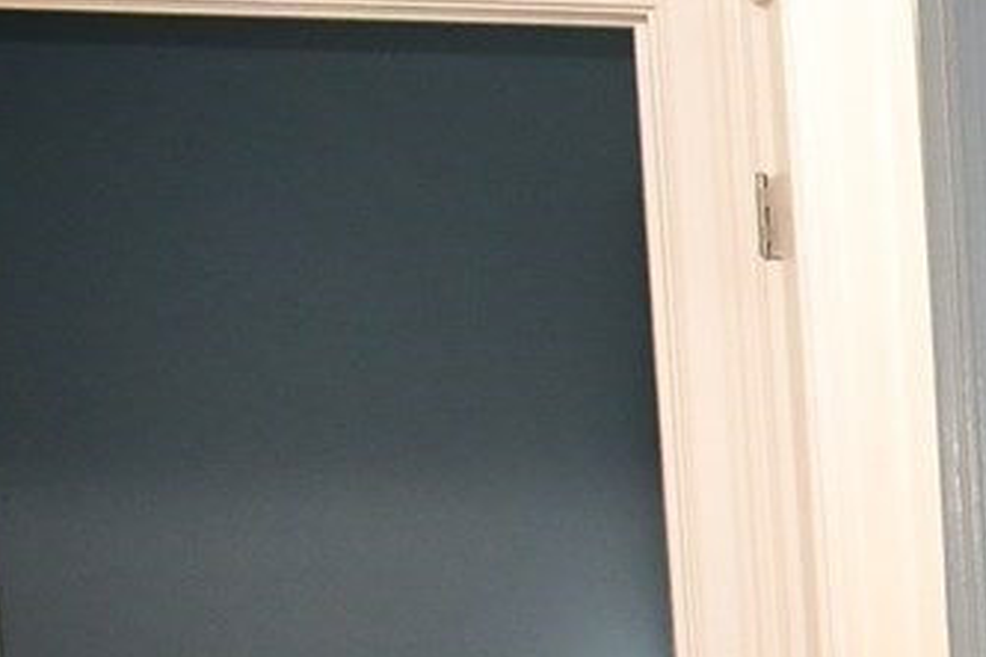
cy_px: 1043
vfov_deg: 8.1
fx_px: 4546
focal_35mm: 166
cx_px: 2857
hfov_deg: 9.8
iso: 1250
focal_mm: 18
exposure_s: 1/60
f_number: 5.6
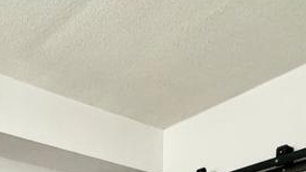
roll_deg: +0.4
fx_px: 462
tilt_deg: -5.4
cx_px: 92
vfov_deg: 15.7
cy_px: 364
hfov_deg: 36.1
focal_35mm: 57
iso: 1000
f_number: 2.2
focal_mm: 2.22
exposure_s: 1/60
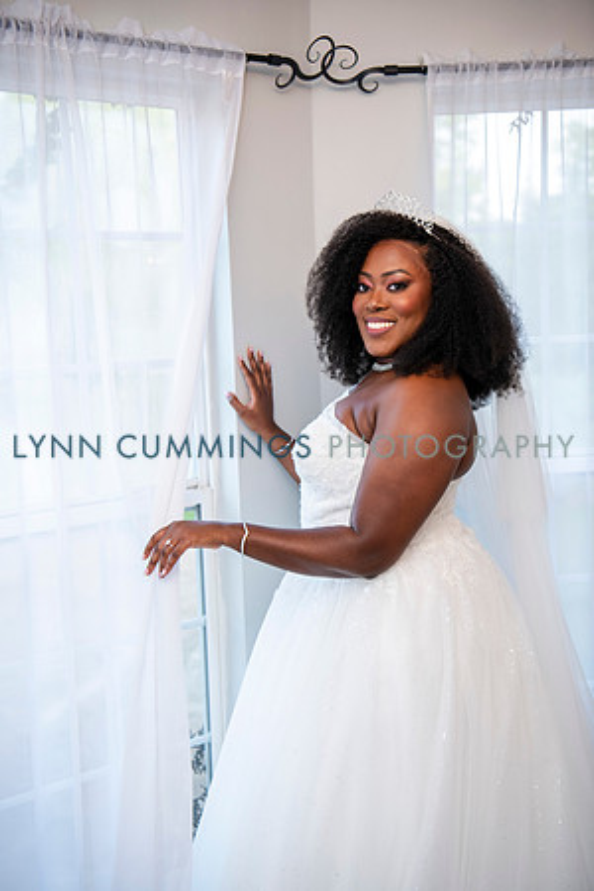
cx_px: 297
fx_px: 1188
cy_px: 446
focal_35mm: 48
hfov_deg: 28.1
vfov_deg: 41.1
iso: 640
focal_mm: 48
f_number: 3.5
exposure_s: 1/200
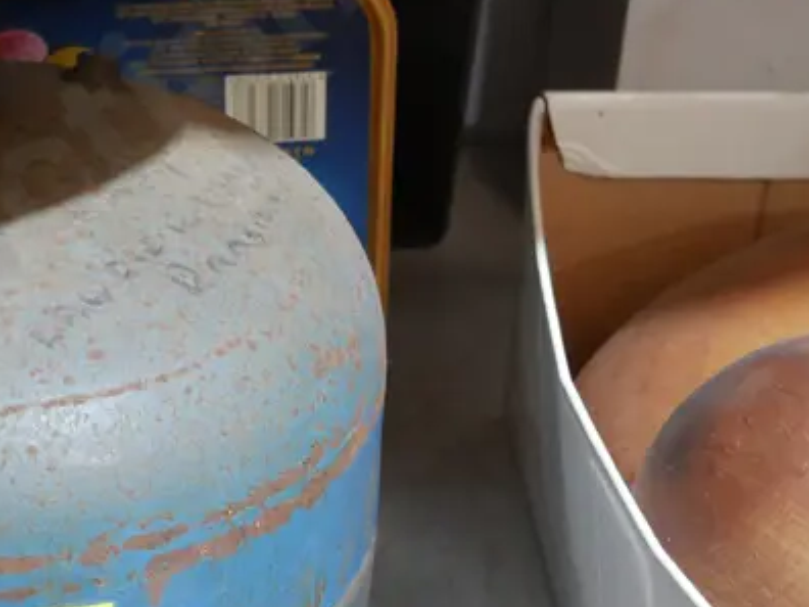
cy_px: 236
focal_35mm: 88
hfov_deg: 21.4
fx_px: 2057
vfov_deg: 16.8
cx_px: -25
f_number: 4.5
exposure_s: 1/60
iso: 1250
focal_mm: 17
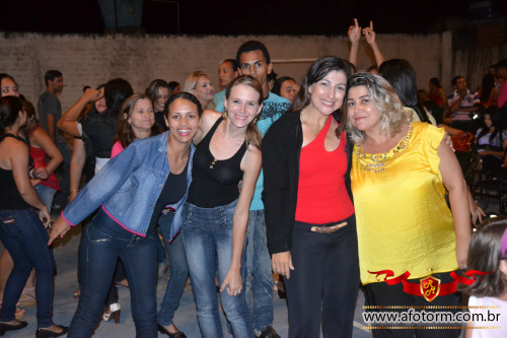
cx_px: 254
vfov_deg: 28.1
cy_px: 169
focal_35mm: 48
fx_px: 676
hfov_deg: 41.1
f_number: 4.2
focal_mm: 32
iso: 3200
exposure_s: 1/60
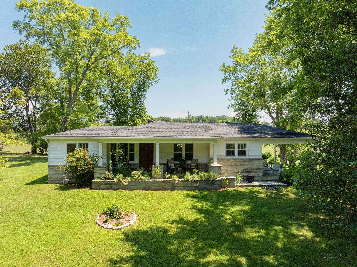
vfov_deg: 56.8
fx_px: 247
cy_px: 134
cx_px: 178
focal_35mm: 24
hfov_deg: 71.6
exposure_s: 1/40
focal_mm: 12.29
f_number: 7.1
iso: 200
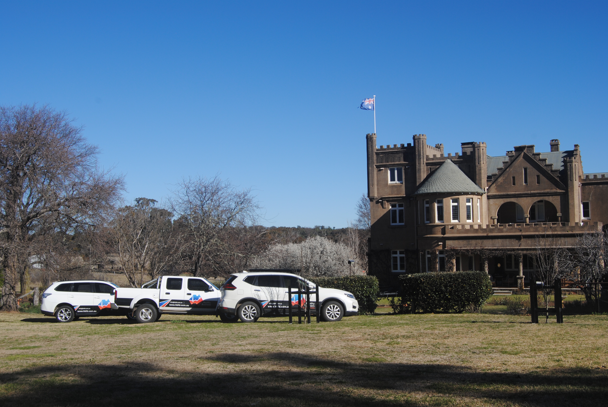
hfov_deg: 49.5
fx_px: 659
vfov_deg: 34.3
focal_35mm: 39
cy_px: 204
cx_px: 304
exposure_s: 1/320
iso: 100
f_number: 9
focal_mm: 26
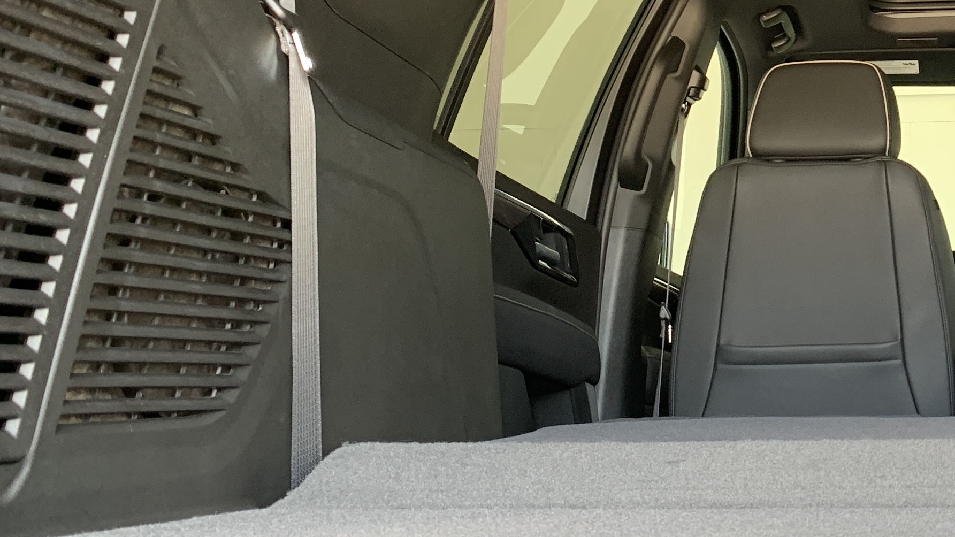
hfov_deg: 29.8
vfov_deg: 18.4
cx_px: 1029
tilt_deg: +13.1
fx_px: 1621
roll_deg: +2.1
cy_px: 29
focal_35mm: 64
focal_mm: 4.25
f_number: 1.8
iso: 125
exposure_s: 1/60
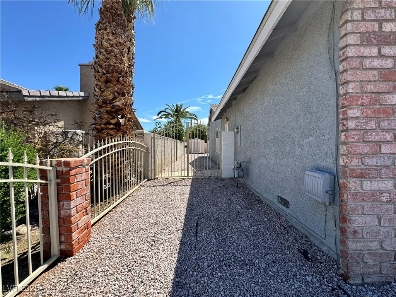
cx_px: 198
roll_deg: -0.2
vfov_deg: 85.7
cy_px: 148
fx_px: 160
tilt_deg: -1.3
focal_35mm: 14
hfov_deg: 102.1
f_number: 2.2
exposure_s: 1/1637
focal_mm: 2.22
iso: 50
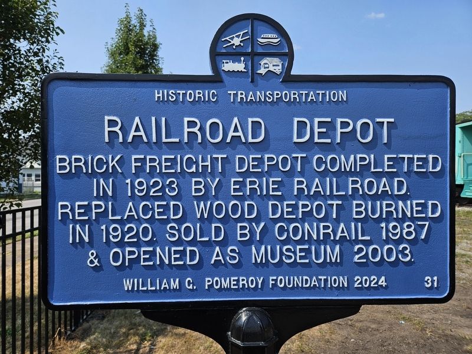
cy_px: 177
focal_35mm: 23
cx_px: 236
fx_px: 314
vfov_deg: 58.9
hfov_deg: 73.9
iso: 25
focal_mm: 5.4
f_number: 1.8
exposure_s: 1/1737
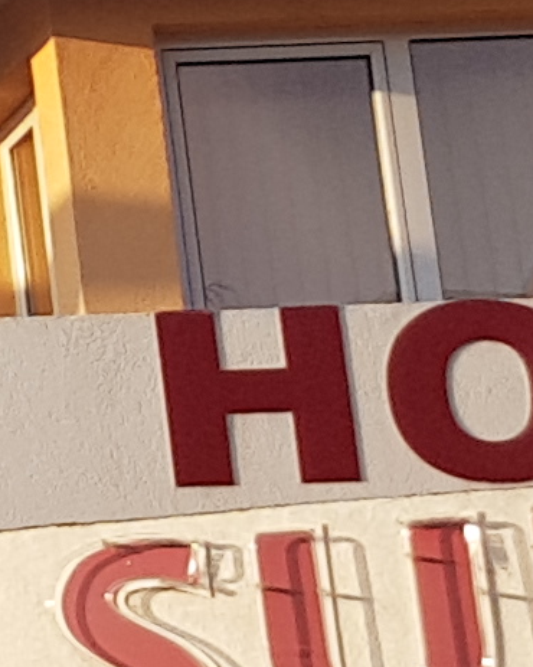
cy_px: 197
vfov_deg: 8.7
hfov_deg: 5.6
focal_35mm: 221
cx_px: -1939
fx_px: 4361
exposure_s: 1/1014
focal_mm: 4.2
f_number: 1.7
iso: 40
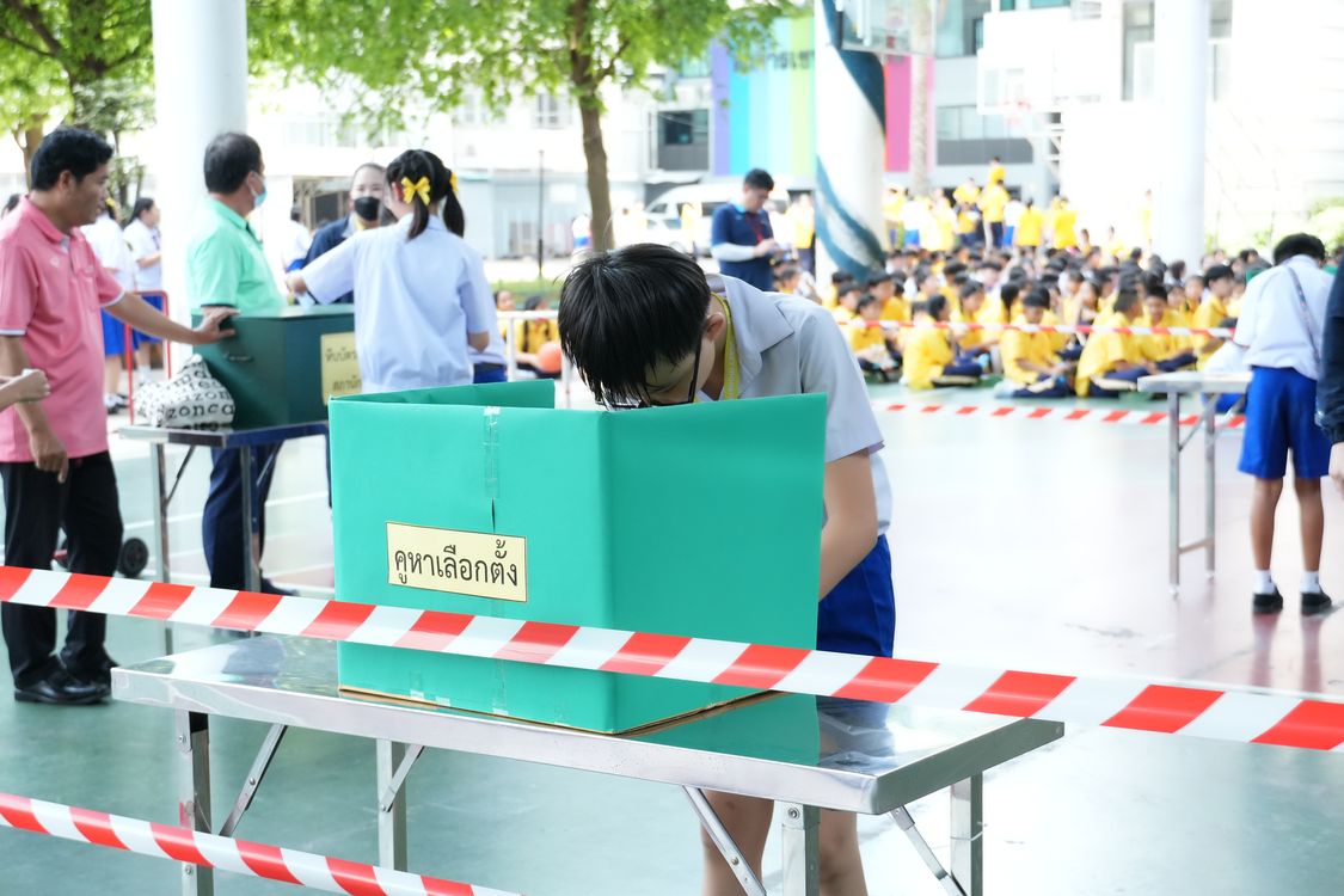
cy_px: 448
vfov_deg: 23.2
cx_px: 672
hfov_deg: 34.2
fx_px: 2184
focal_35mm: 58
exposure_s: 1/200
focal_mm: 39
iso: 1250
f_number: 4.5
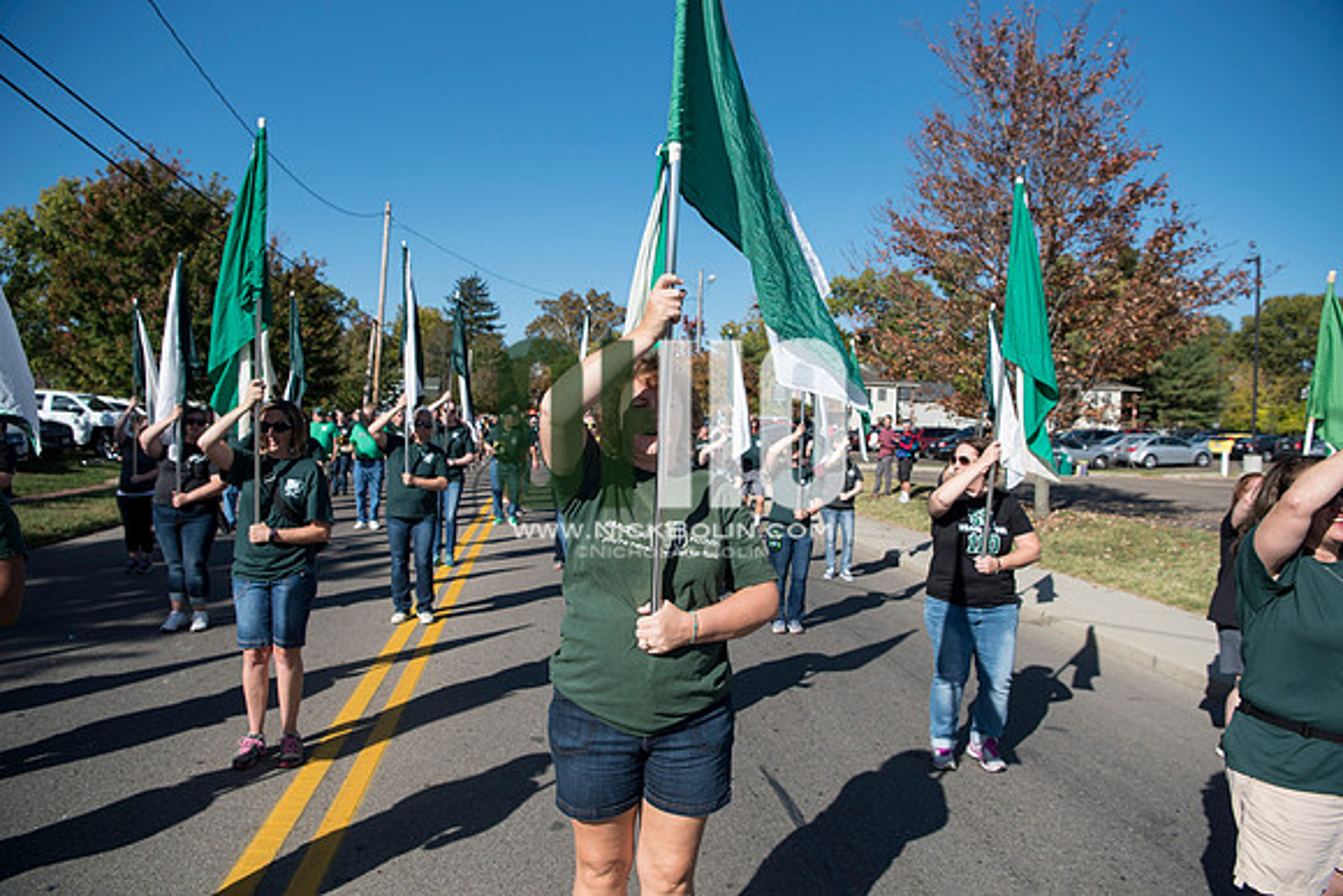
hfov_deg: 73.7
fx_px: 896
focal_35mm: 24
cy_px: 448
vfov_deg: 53.2
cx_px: 672
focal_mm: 24
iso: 250
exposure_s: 1/2000
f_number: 4.5
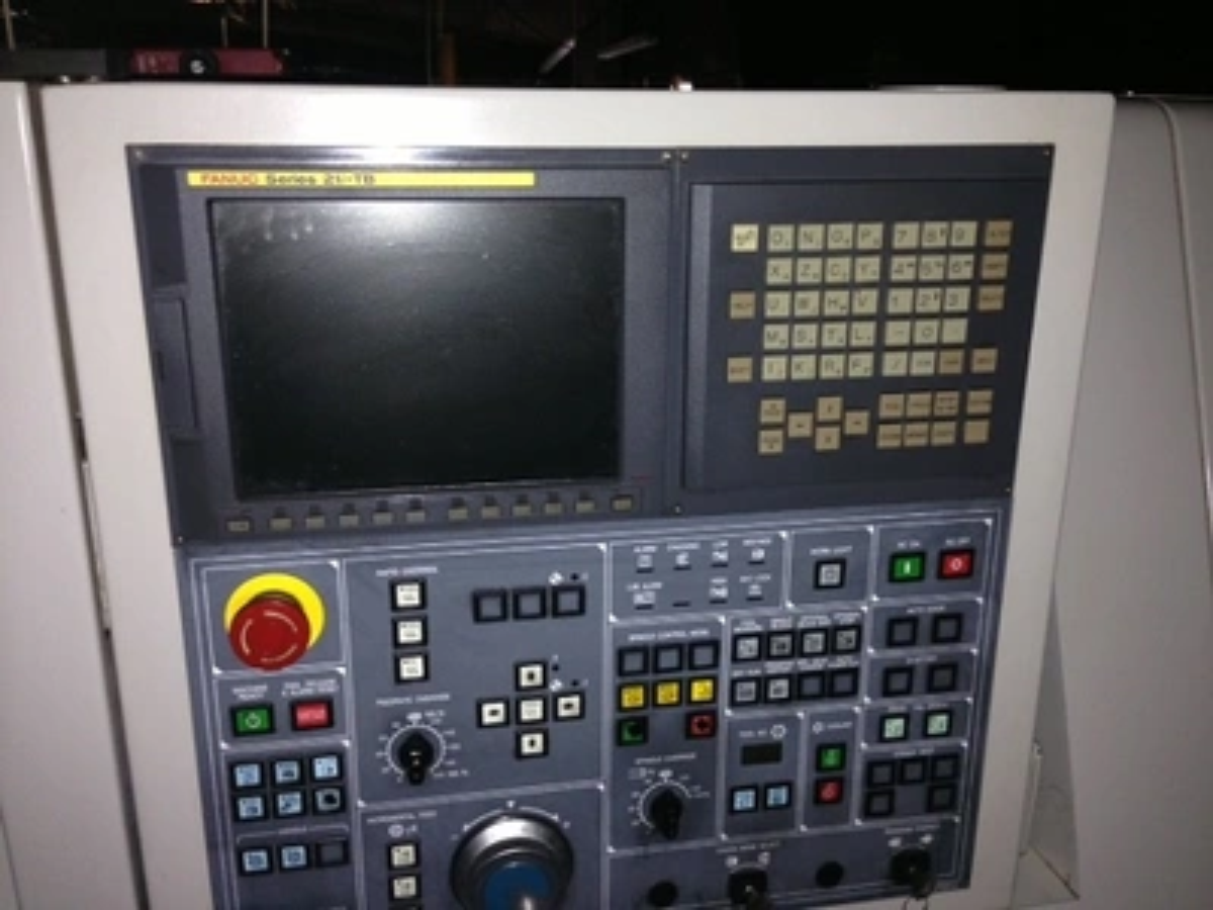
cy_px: 455
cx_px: 606
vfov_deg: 42.9
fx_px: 1156
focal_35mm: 33
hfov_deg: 55.4
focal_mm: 4.13
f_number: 2.4
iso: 125
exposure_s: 1/16
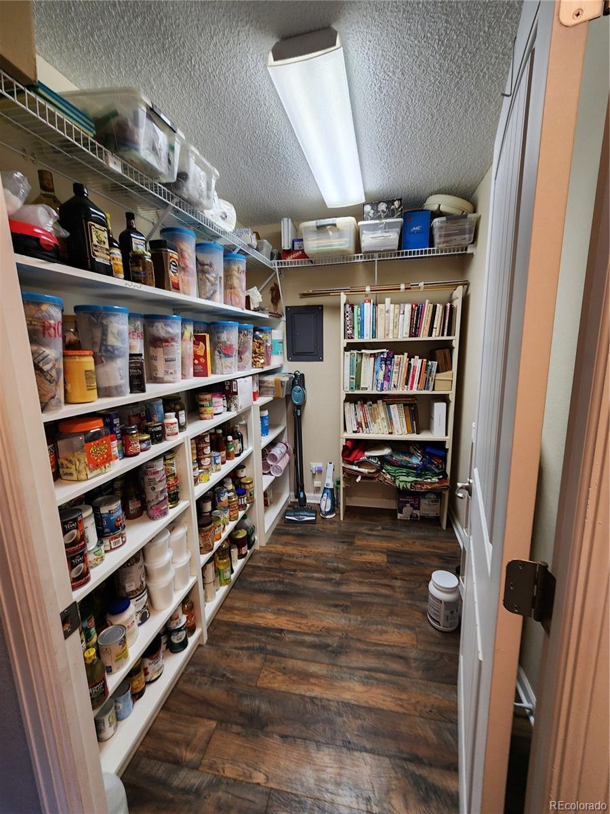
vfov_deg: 106.2
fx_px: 305
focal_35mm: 13
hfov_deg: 89.9
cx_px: 305
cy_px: 407
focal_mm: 2.2
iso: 160
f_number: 2.2
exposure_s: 1/60
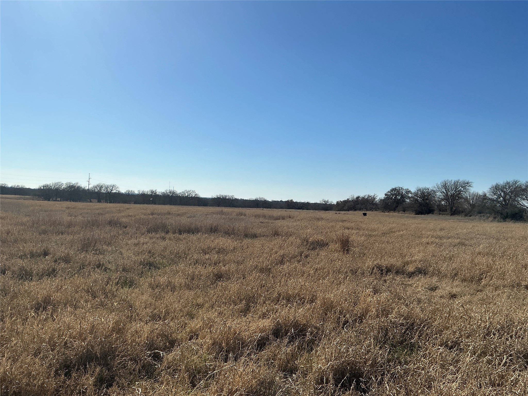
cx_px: 264
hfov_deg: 63.4
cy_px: 198
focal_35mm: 28
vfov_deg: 49.7
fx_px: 427
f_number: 1.8
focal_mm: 3
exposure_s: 1/4405
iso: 25
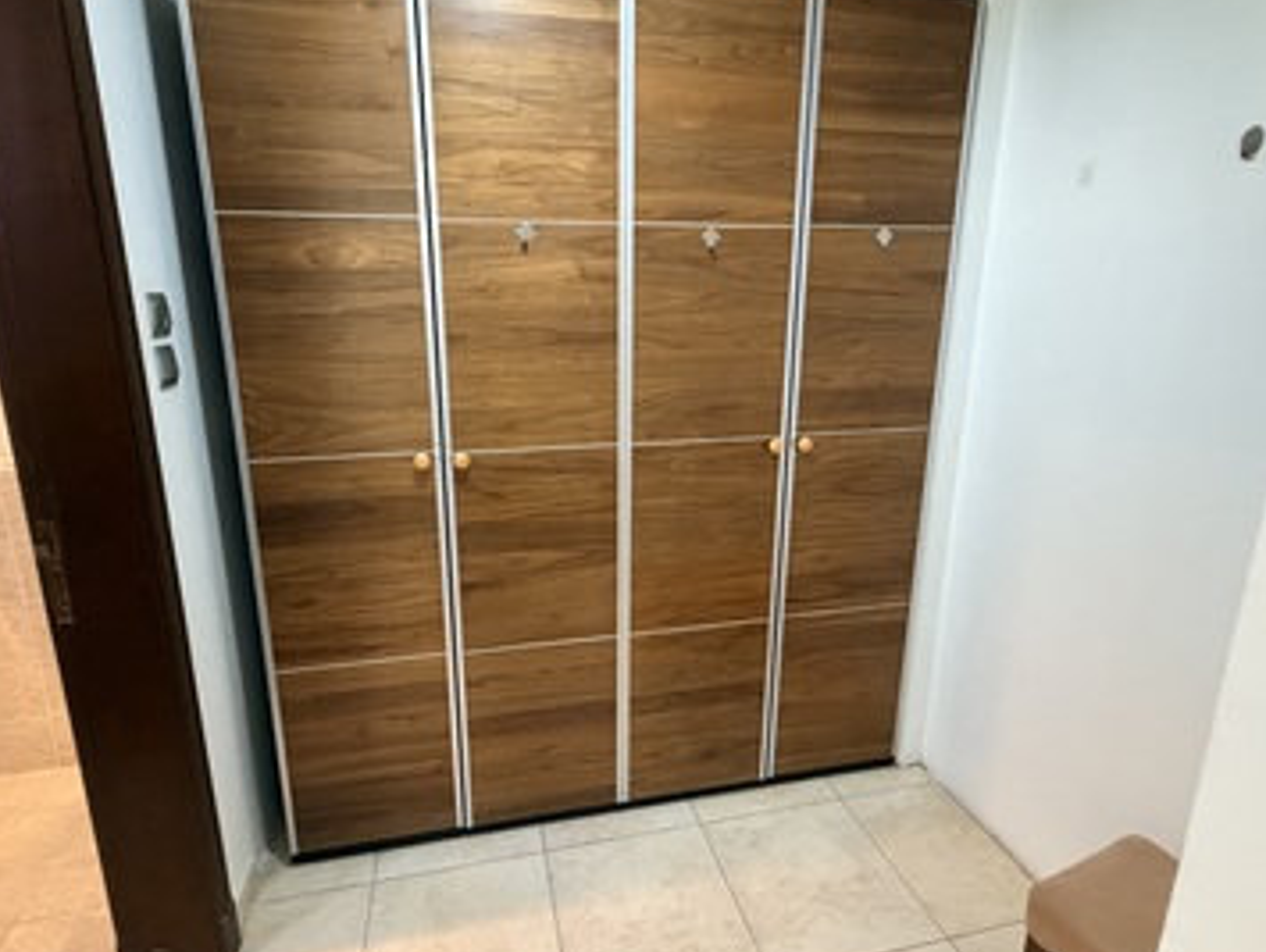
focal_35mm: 18
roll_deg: -0.3
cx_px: 601
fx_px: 659
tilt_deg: -10.0
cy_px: 447
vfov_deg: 71.6
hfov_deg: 87.6
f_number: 2.2
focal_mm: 2.22
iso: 500
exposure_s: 1/50
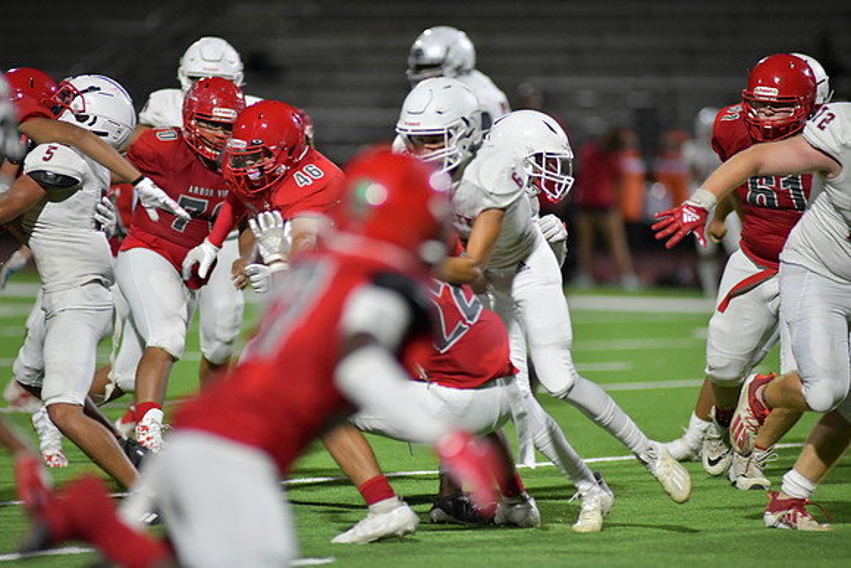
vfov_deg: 4.6
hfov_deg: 6.9
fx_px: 7093
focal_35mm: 300
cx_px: 426
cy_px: 284
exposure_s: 1/1250
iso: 4500
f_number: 3.2
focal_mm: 300
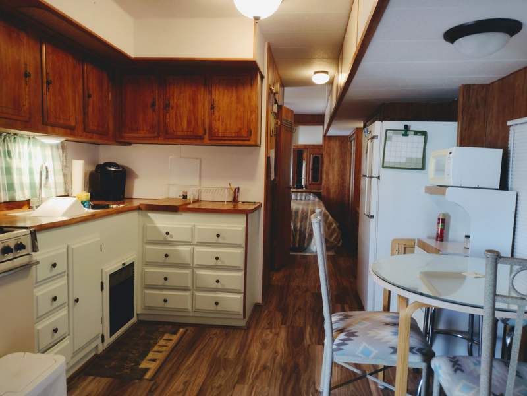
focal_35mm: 27
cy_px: 198
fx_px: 411
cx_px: 264
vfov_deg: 51.4
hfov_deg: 65.3
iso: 106
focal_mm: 4.71
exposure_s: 1/60
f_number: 1.7
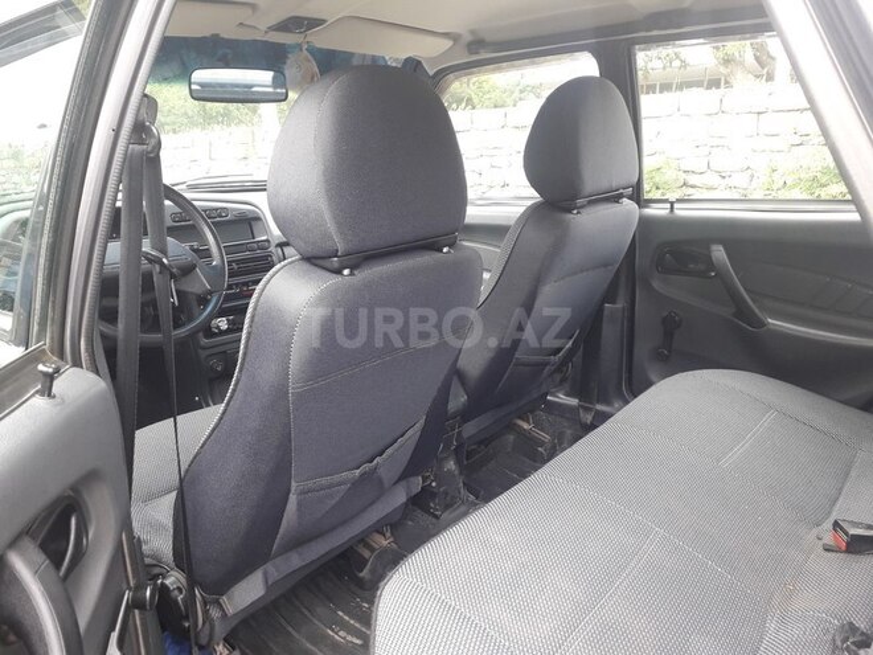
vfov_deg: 51.4
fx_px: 681
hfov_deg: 65.3
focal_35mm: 27
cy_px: 328
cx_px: 436
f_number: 1.9
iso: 64
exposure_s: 1/50
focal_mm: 3.6
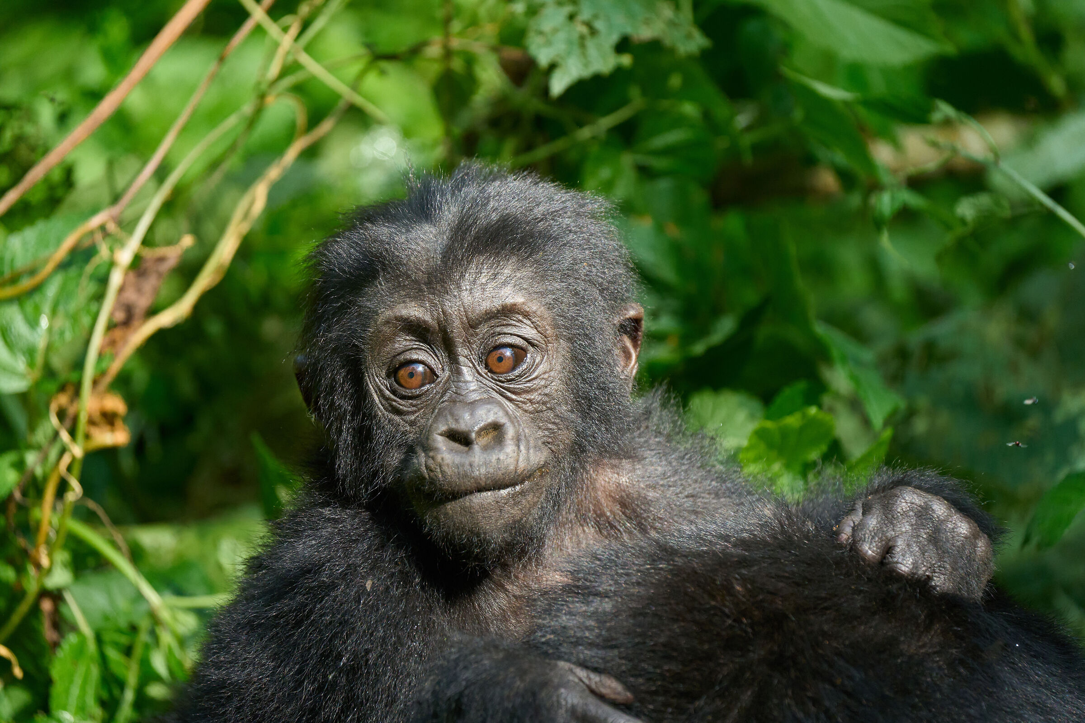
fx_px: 9041
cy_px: 362
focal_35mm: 300
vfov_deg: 4.6
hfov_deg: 6.9
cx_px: 542
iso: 5000
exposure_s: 1/2000
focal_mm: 300
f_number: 6.3
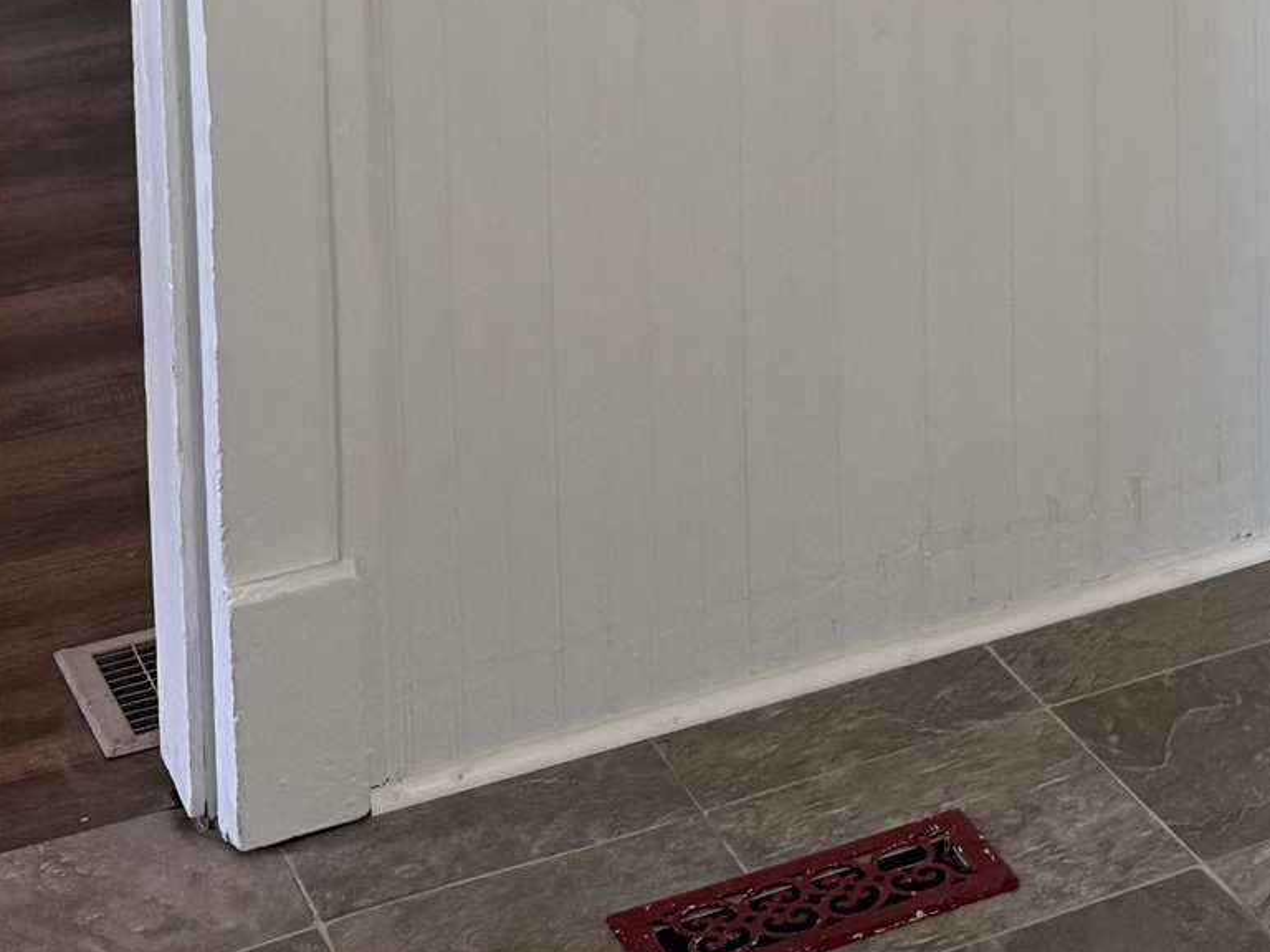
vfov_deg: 13.3
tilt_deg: -3.0
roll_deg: +1.3
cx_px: 1626
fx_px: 3522
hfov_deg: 19.0
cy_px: -934
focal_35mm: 96
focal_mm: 6.76
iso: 160
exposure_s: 1/60
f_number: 1.78
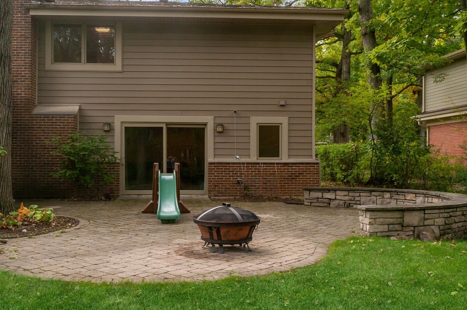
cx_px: 201
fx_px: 518
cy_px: 118
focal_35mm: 40
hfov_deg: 48.4
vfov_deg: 33.2
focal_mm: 31
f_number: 8
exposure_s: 1/500
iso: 200
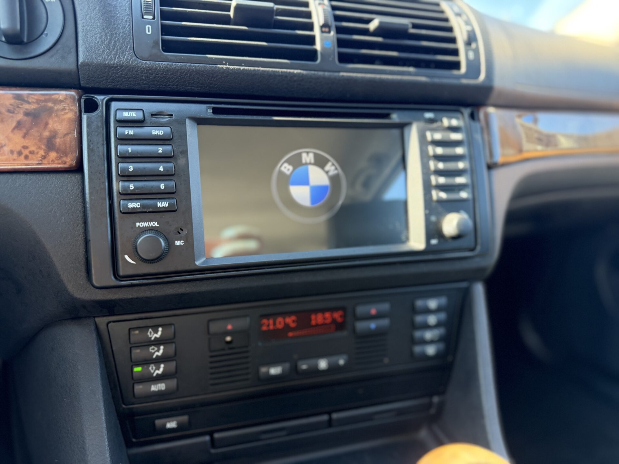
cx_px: 310
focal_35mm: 24
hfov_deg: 71.6
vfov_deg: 56.8
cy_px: 232
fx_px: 429
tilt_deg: -12.9
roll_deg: -5.7
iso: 200
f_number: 1.78
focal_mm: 6.76
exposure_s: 1/112
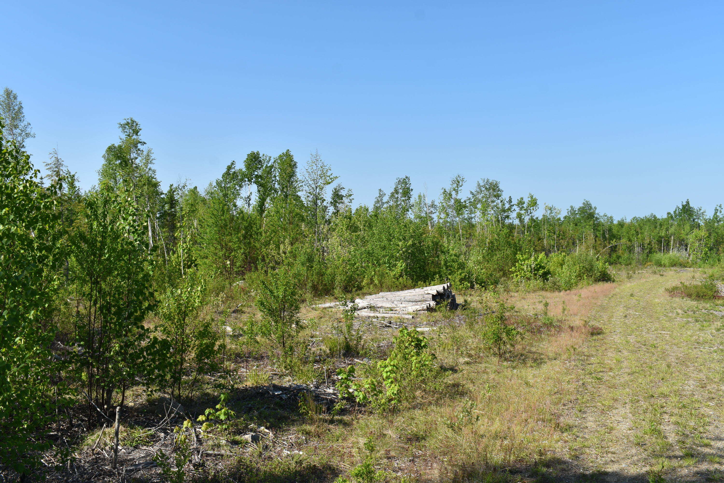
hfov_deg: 53.1
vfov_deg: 36.9
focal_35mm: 36
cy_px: 242
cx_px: 362
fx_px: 724
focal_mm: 24
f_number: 10
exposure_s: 1/200
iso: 100
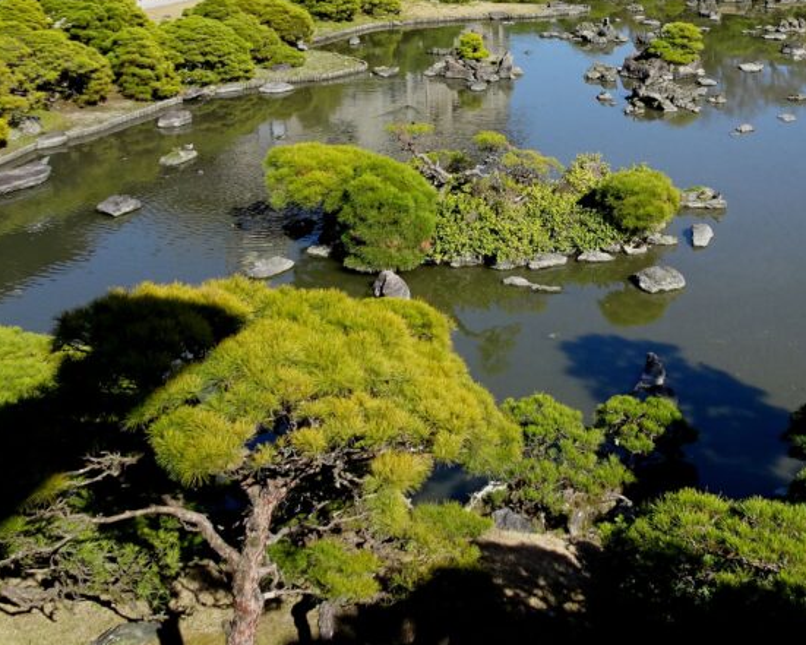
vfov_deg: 28.9
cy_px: 110
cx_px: 565
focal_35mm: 51
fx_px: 1217
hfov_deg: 36.1
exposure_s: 1/500
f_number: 3.5
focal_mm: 4.1
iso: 80
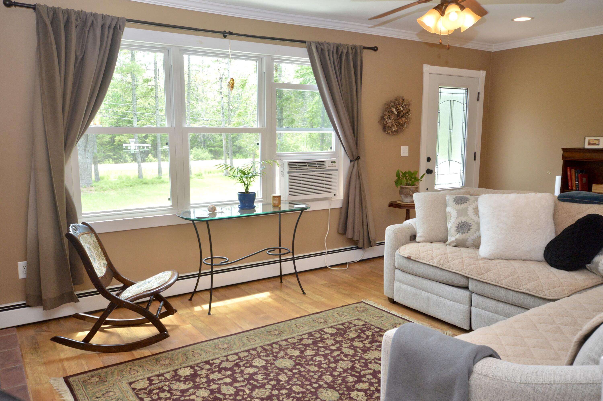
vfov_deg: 47.8
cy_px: 200
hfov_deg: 67.4
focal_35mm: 27
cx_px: 302
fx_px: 452
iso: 720
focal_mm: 18
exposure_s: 1/60
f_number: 5.6
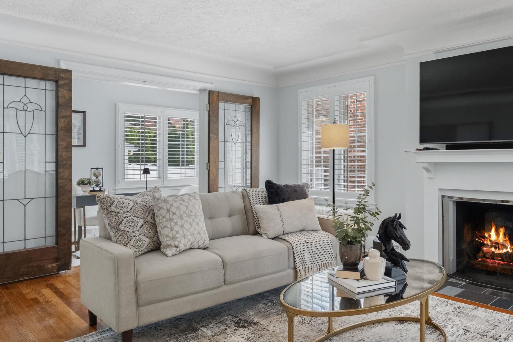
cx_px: 344
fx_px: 399
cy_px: 154
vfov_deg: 46.3
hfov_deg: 63.7
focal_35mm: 28
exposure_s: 1/2
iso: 800
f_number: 8
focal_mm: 11.1
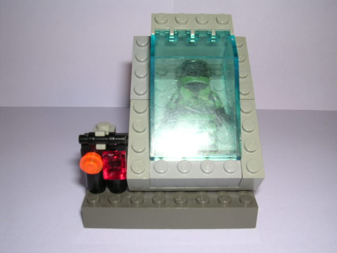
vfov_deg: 37.7
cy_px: 126
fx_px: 370
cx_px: 168
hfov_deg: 49.0
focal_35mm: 38
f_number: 5.6
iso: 100
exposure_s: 1/60.1
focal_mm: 5.8
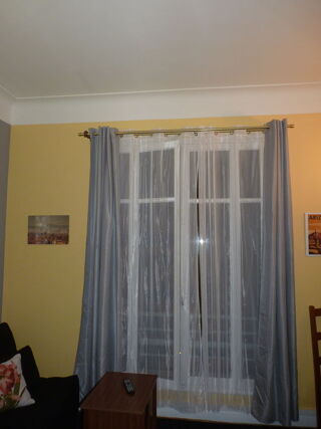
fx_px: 334
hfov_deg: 51.3
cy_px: 214
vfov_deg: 65.3
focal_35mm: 27
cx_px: 160
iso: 160
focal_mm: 4.8
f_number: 2.8
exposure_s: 1/30
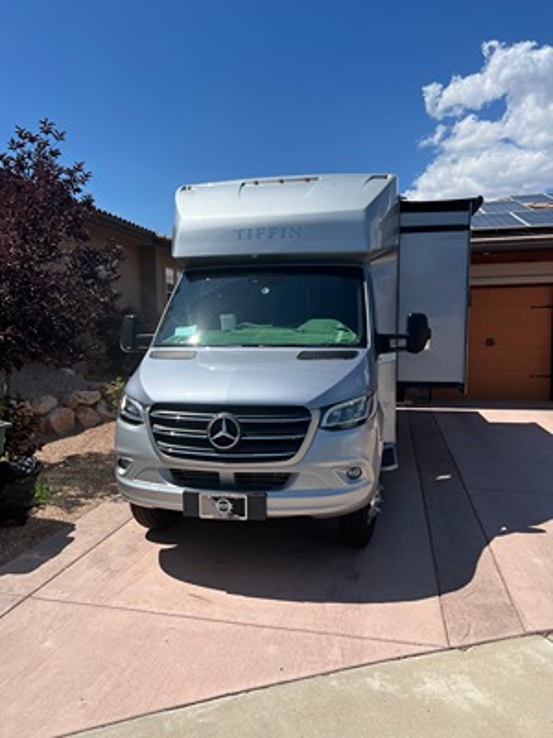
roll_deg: +1.7
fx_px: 554
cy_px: 369
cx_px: 276
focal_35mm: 26
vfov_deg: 67.3
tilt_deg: -3.6
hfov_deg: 53.1
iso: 50
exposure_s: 1/5587
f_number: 1.5
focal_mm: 5.7
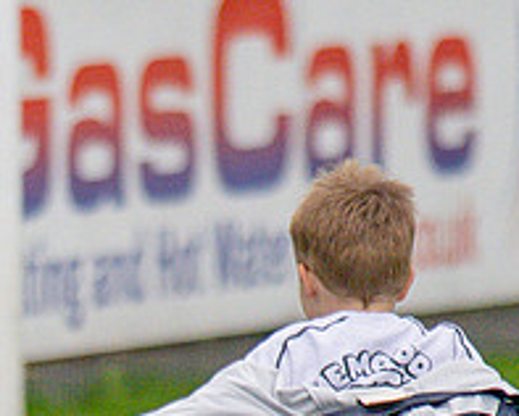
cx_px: -168
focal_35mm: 1195
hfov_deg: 1.6
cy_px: 610
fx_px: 18374
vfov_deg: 1.3
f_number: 1.8
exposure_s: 1/10000
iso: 1000
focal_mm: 135
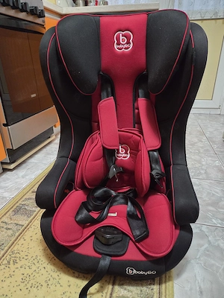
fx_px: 198
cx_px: 112
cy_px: 149
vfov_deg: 73.9
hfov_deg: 58.9
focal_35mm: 23
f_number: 1.8
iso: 1600
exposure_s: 1/50.3
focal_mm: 5.4
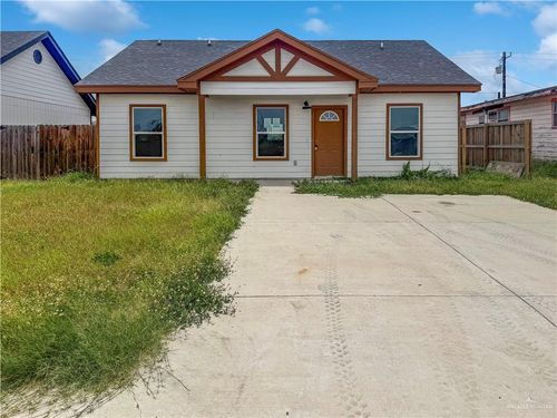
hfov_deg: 71.6
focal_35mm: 24
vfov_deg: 56.8
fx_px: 386
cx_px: 278
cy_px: 209
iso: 100
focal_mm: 6.76
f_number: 1.78
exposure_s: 1/11905
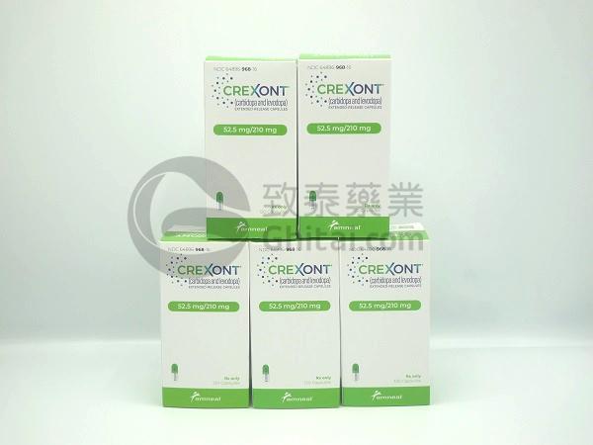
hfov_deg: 42.9
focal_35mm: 44
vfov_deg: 32.9
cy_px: 222
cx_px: 296
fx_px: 754
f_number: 2.8
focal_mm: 9.3
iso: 80
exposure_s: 1/100
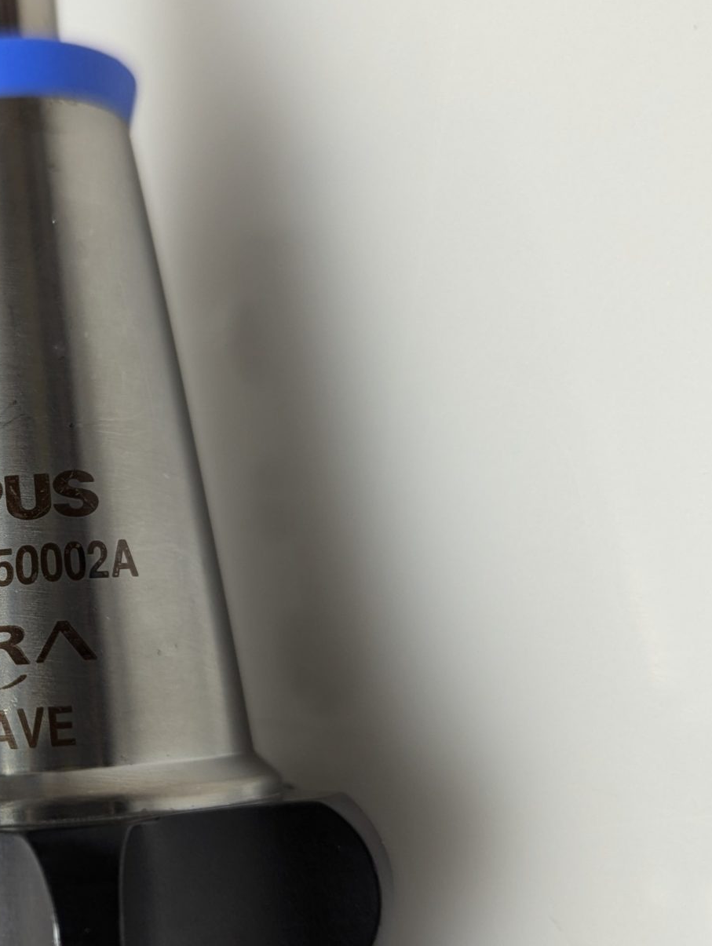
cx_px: 5
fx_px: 1395
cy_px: 557
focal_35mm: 51
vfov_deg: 37.3
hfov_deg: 27.1
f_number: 1.85
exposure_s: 1/100
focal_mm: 6.81
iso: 137
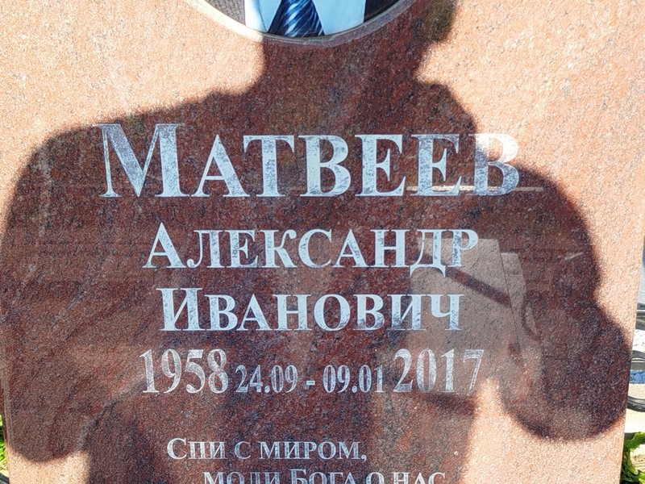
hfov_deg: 28.2
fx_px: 1286
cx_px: 322
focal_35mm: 69
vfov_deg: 21.3
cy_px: 242
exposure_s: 1/331
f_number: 1.7
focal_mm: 5.31
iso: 50
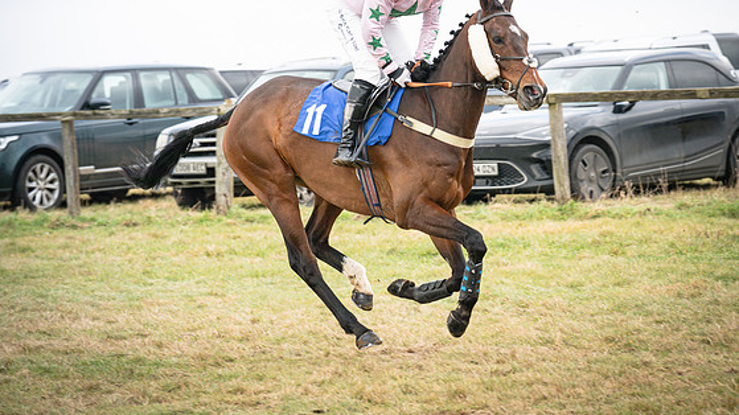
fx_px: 3350
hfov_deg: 12.6
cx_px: 443
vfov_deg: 7.1
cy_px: 135
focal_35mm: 171
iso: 500
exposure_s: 1/1000
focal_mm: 135
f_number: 4.5
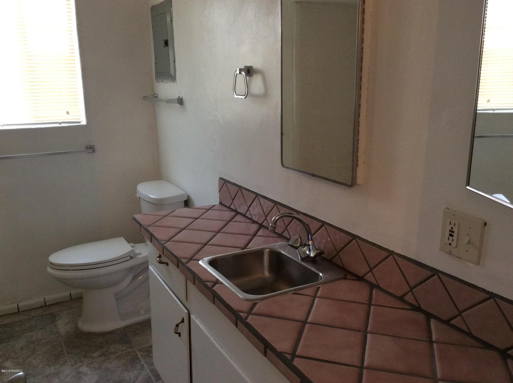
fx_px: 474
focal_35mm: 32
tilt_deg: -15.2
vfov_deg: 44.1
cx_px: 256
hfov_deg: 56.9
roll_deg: +0.8
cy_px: 192
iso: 100
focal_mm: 3.3
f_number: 2.4
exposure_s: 1/24
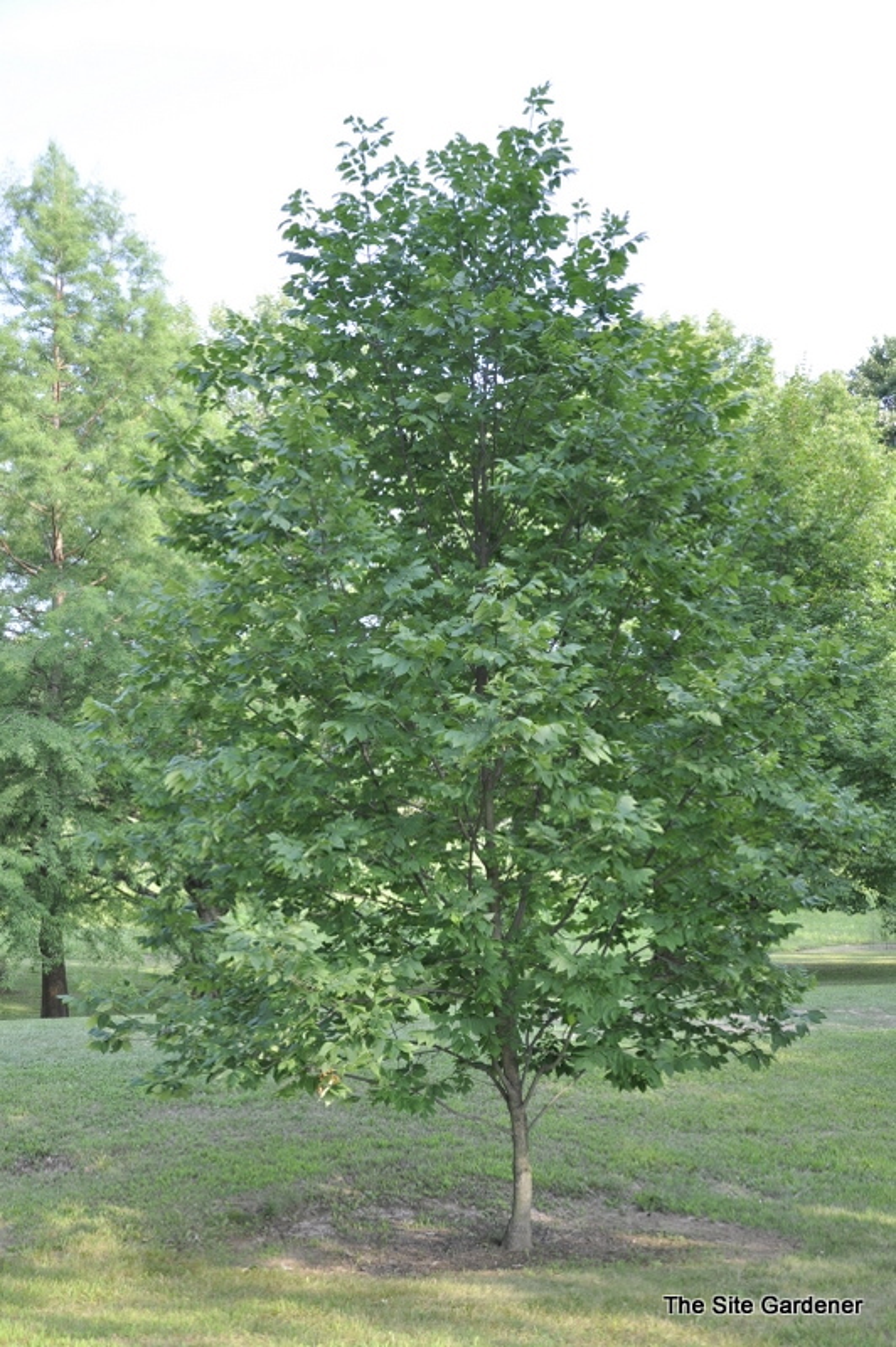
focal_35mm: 42
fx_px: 1571
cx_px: 448
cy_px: 674
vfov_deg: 46.4
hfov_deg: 31.8
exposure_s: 1/125
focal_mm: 28
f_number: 5.6
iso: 200
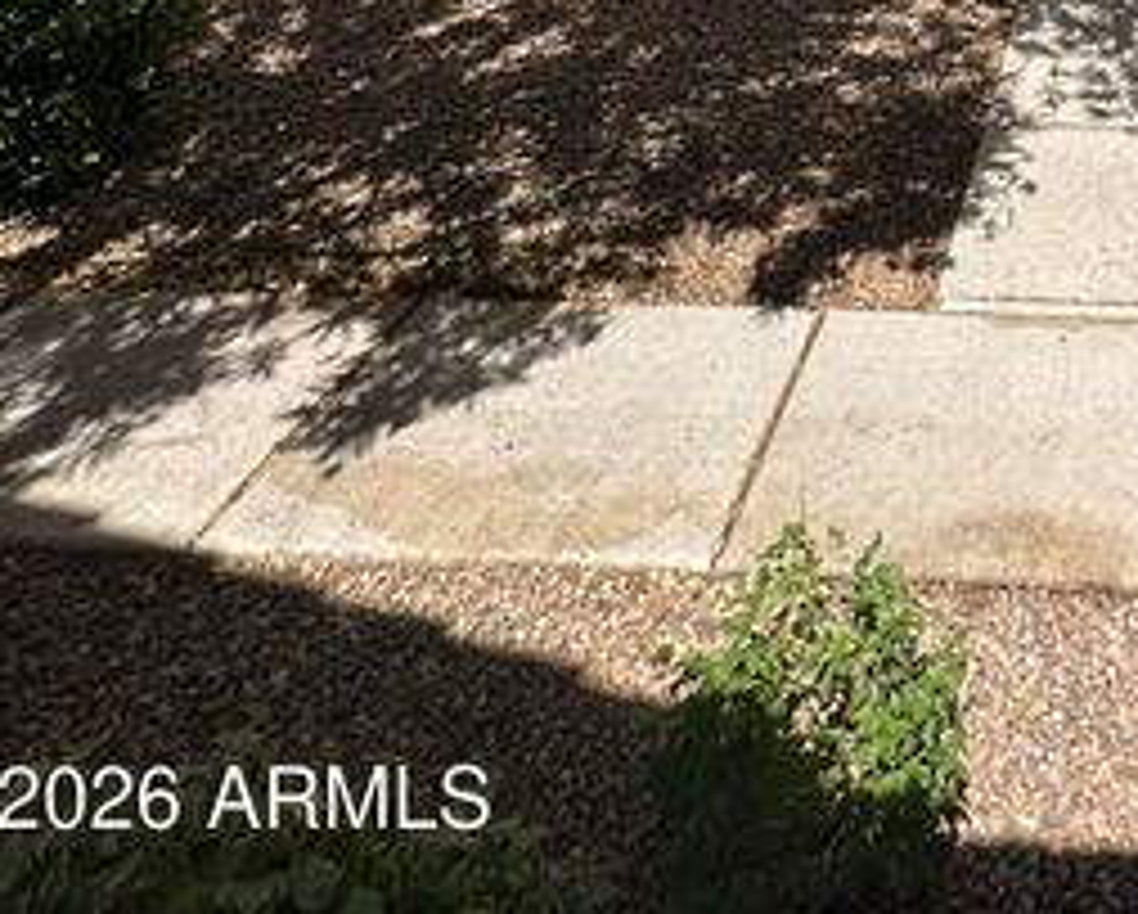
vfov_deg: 25.7
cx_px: 1111
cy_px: -565
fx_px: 1214
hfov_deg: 43.7
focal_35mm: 36
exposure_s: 1/1092
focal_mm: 2.22
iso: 40
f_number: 2.2
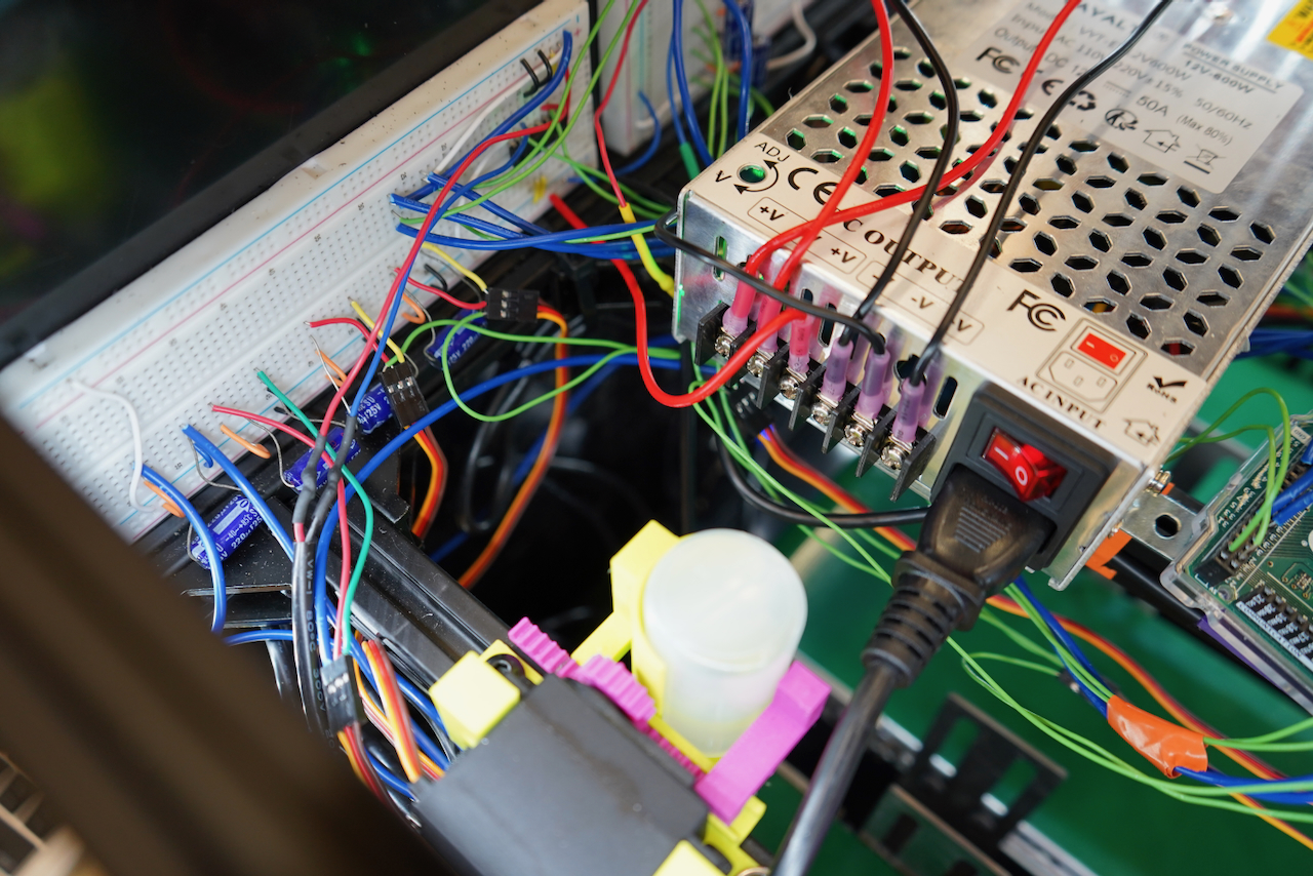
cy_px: 438
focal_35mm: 28
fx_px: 1021
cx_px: 656
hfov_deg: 65.5
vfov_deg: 46.4
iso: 800
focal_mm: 28
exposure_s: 1/60
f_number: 4
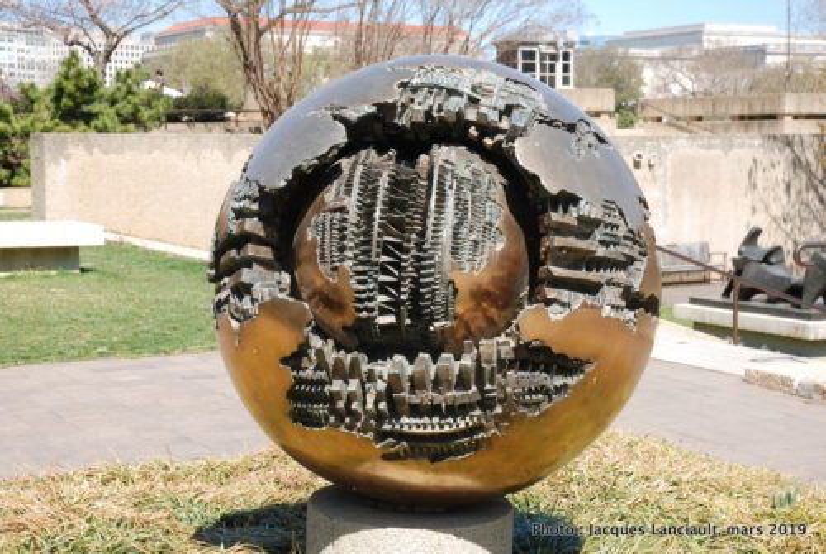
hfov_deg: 33.4
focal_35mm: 60
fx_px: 1379
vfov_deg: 22.7
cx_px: 413
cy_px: 277
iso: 100
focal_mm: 40
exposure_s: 1/160
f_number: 7.1
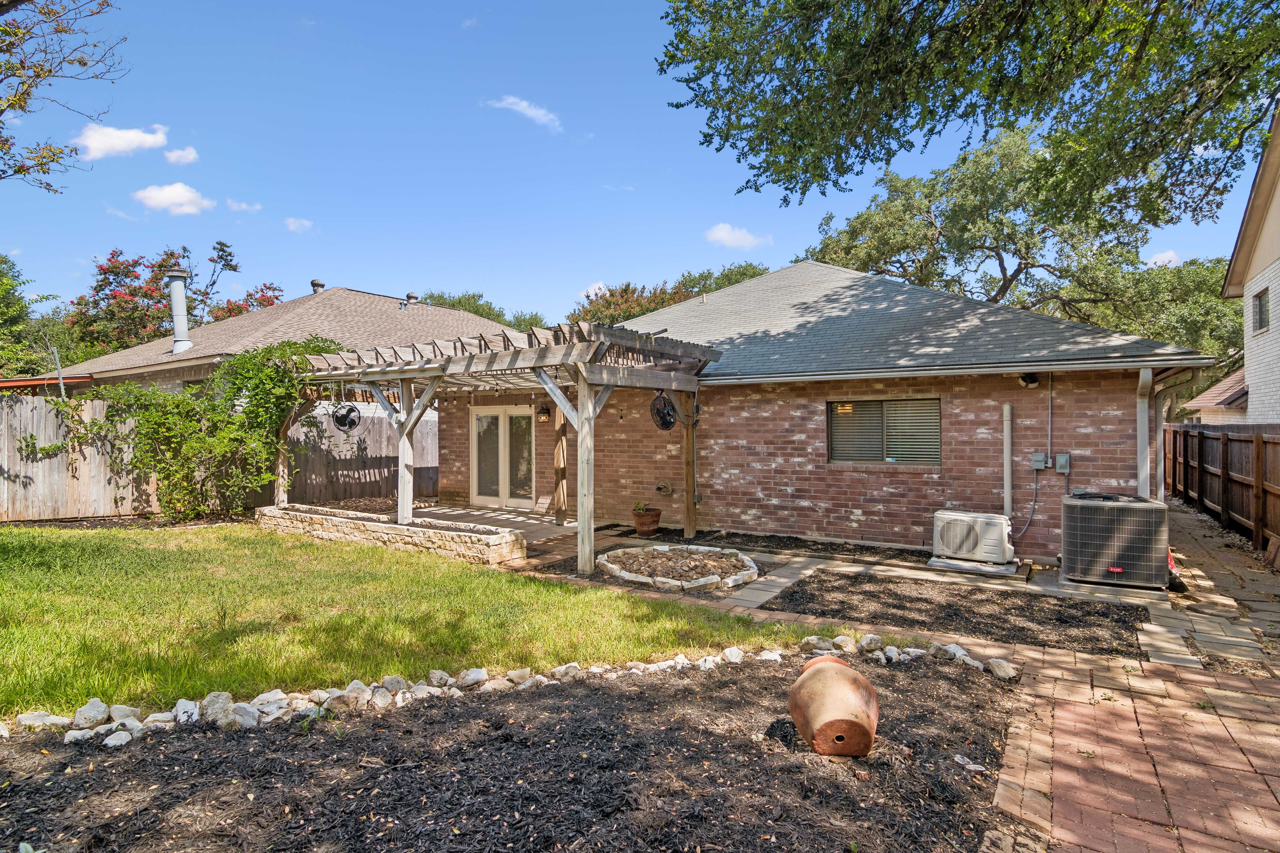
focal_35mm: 18
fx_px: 640
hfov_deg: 90.0
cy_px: 426
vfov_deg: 67.4
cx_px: 640
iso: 100
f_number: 8
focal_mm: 12
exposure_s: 1/320
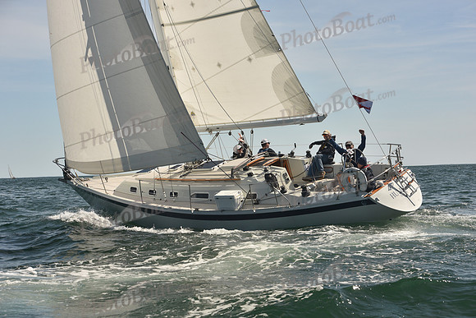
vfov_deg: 19.5
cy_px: 159
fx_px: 926
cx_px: 238
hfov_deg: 28.8
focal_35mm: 70
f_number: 8
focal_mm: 70
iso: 250
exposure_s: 1/640
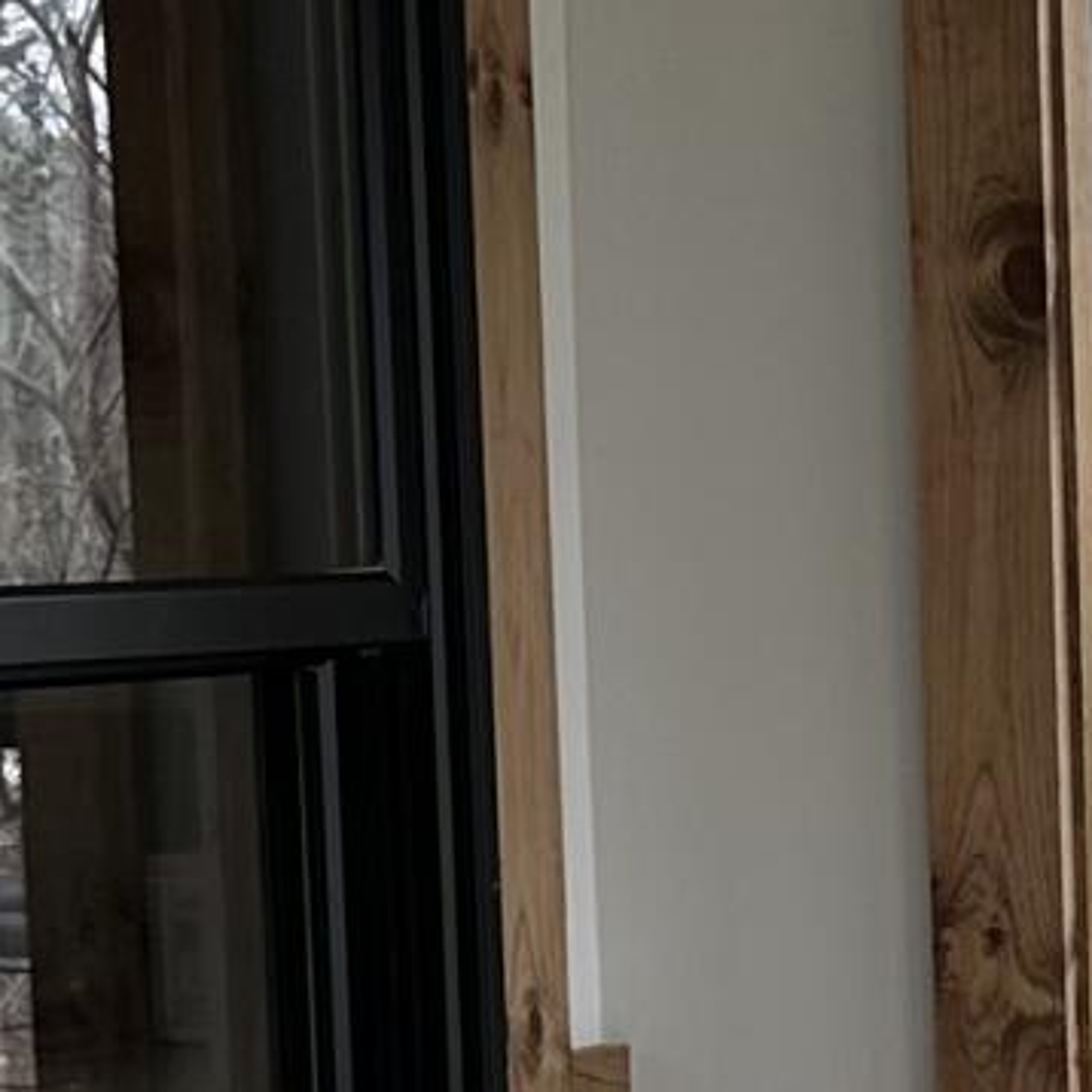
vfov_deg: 9.7
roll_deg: +2.4
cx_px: 1010
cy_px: 1235
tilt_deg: -6.7
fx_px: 6353
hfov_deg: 9.8
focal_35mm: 178
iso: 100
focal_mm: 6.86
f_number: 1.78
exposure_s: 1/121
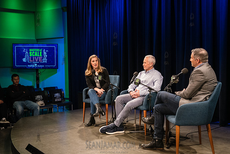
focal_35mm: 38
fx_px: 245
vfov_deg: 34.8
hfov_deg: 50.3
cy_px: 77
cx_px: 115
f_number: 4
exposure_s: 1/250
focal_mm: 38
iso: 3200
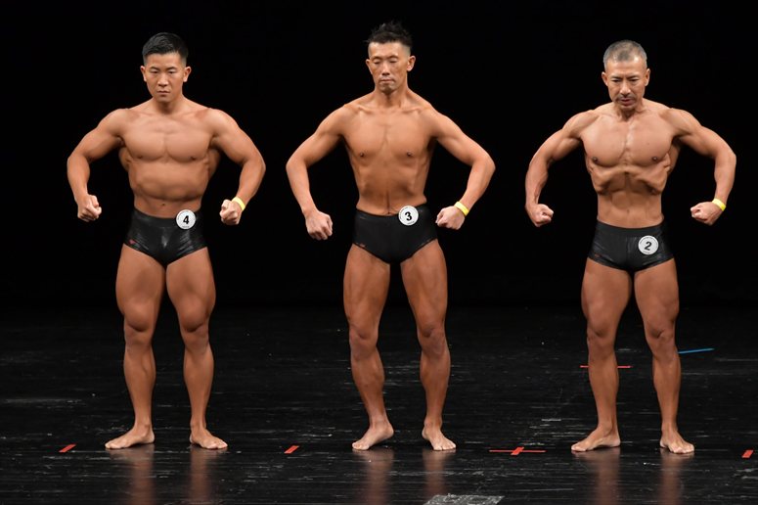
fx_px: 5998
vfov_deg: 4.8
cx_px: 379
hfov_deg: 7.2
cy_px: 252
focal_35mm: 285
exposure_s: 1/400
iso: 2500
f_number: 5.6
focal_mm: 190
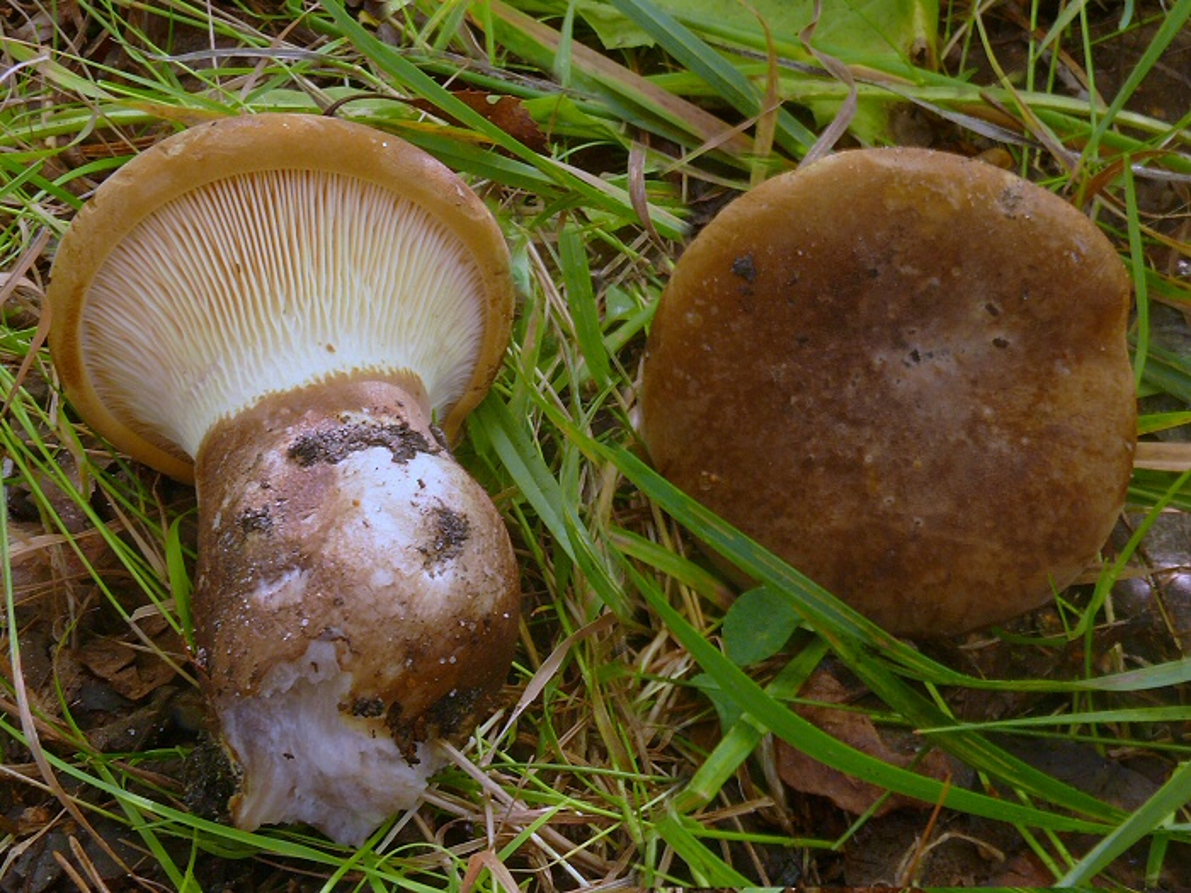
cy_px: 446
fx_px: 1204
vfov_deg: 40.7
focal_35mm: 35
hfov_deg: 52.6
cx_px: 596
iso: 100
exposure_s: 1/1.3
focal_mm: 7.4
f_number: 11
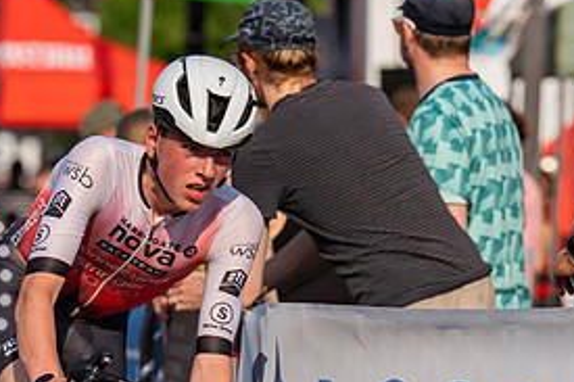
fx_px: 6422
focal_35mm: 403
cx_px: 140
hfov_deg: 5.1
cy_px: 172
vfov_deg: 3.4
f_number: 4.5
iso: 160
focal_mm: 191
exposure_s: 1/1000
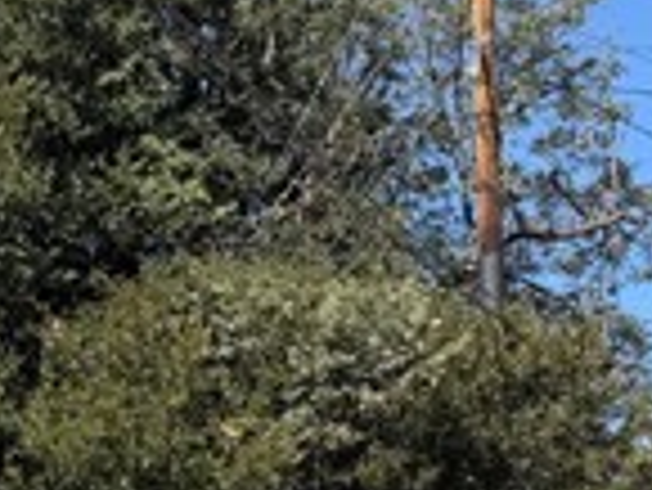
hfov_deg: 16.0
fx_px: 1998
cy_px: 580
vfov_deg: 13.6
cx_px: -486
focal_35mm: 106
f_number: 1.78
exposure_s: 1/3279
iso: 80
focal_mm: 6.76
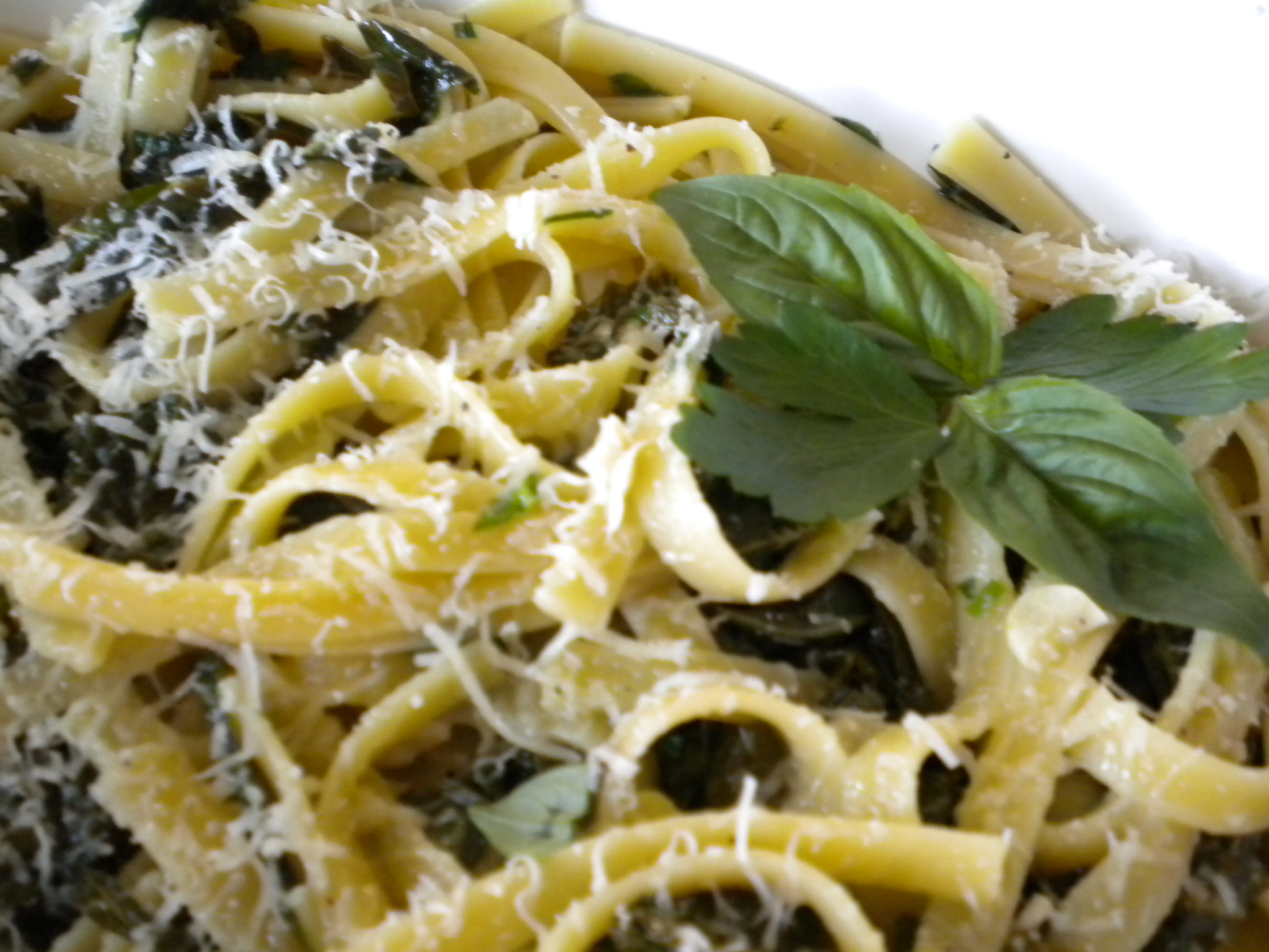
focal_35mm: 35
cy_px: 476
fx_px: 1283
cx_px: 634
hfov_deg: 52.6
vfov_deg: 40.7
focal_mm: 6.3
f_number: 3.1
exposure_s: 1/11.6
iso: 400
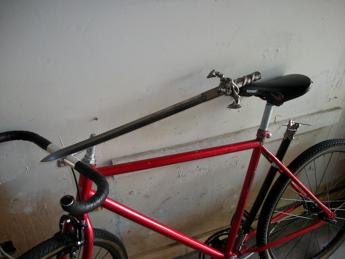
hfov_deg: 56.8
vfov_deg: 44.2
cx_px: 172
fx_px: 319
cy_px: 130
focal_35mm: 32
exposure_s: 1/30
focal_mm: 5.7
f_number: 2.9
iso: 80
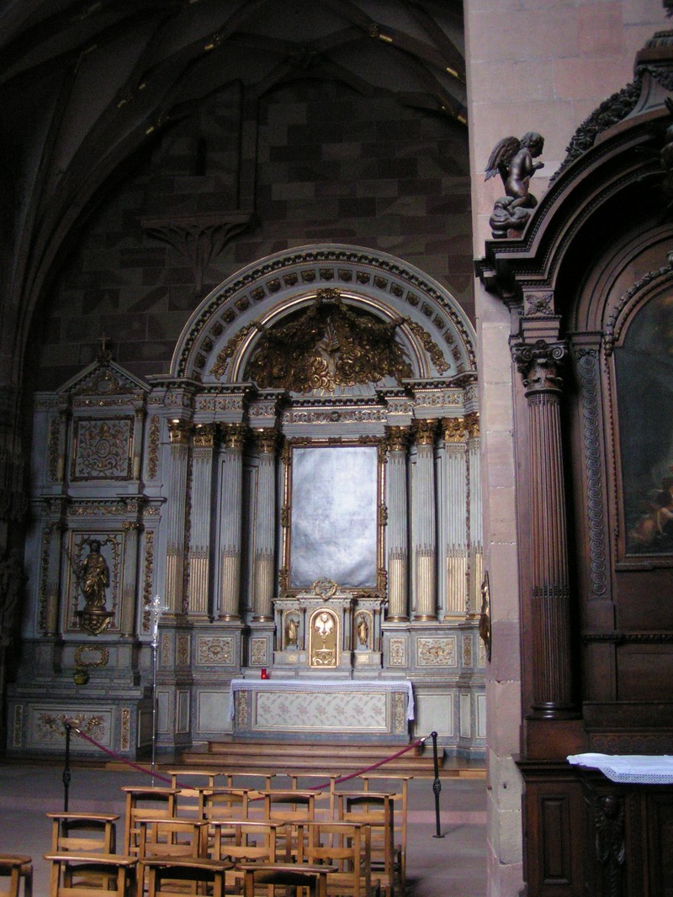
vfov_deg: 49.0
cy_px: 448
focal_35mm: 38
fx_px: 985
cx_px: 336
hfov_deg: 37.7
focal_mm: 5.8
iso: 400
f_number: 2.8
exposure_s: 1/15
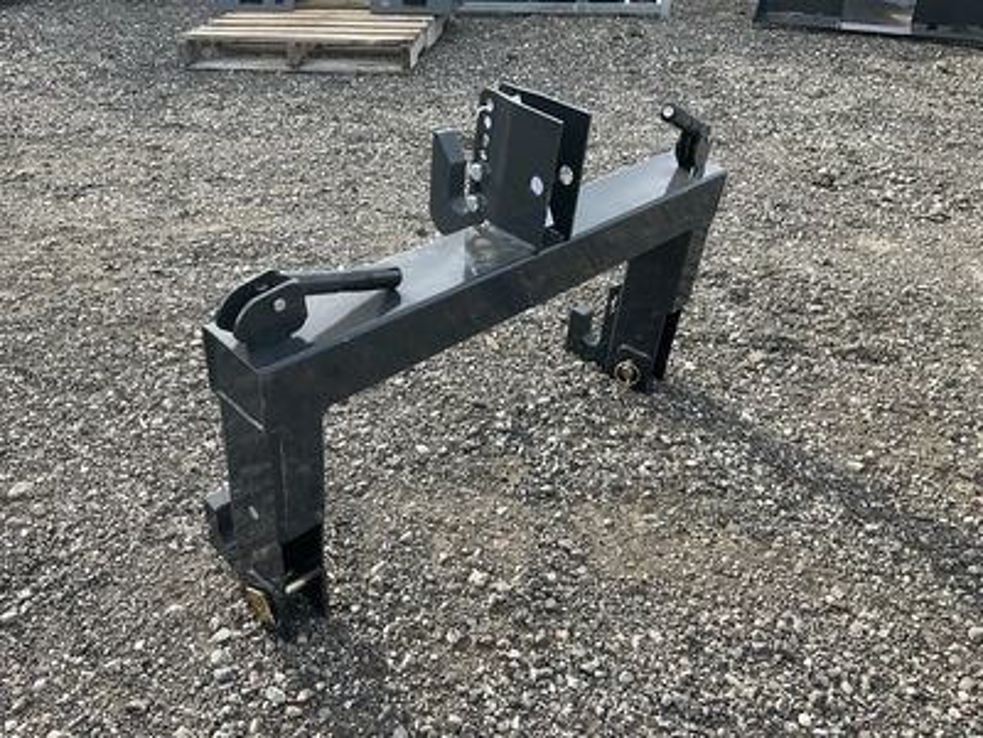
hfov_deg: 61.7
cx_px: 492
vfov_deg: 48.2
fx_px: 824
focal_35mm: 29
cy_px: 369
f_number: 1.8
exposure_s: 1/353
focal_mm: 3
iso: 25
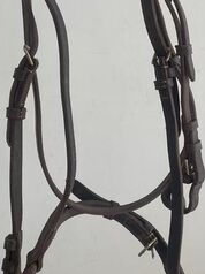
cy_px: 101
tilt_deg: -4.7
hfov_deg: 21.0
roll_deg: +2.6
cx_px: 120
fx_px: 554
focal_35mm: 70
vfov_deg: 27.7
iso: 40
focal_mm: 4.2
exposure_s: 1/121
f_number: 1.6
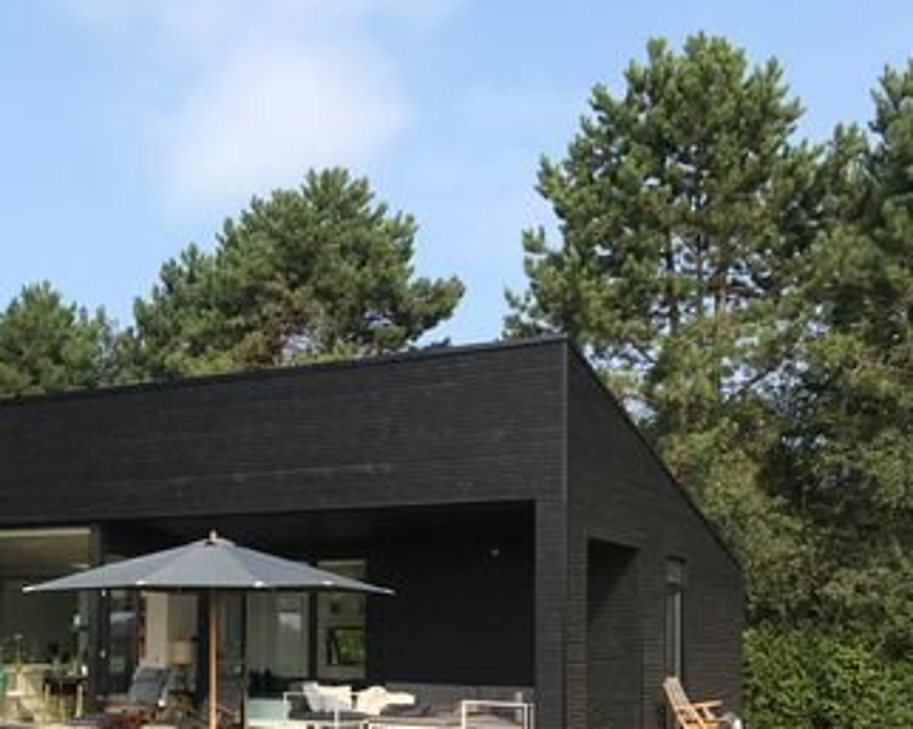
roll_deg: -0.9
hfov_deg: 35.6
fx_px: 1377
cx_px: 193
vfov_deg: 29.0
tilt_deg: +1.8
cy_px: 576
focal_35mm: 51
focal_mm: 3.99
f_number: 1.8
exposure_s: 1/1389
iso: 20
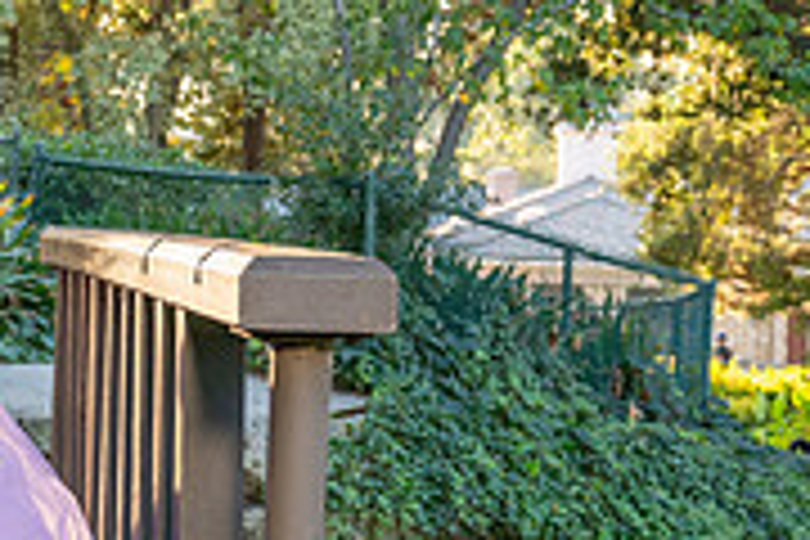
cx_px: -364
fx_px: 2902
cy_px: 187
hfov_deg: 14.9
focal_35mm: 129
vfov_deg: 10.6
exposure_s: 1/200
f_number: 4.5
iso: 400
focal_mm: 40
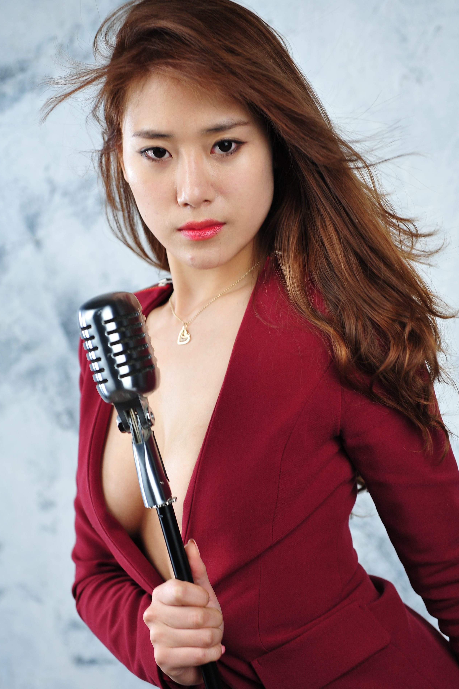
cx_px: 216
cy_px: 355
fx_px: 1321
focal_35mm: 69
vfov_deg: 29.3
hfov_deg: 19.7
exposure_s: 1/125
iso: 320
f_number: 4
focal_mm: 62
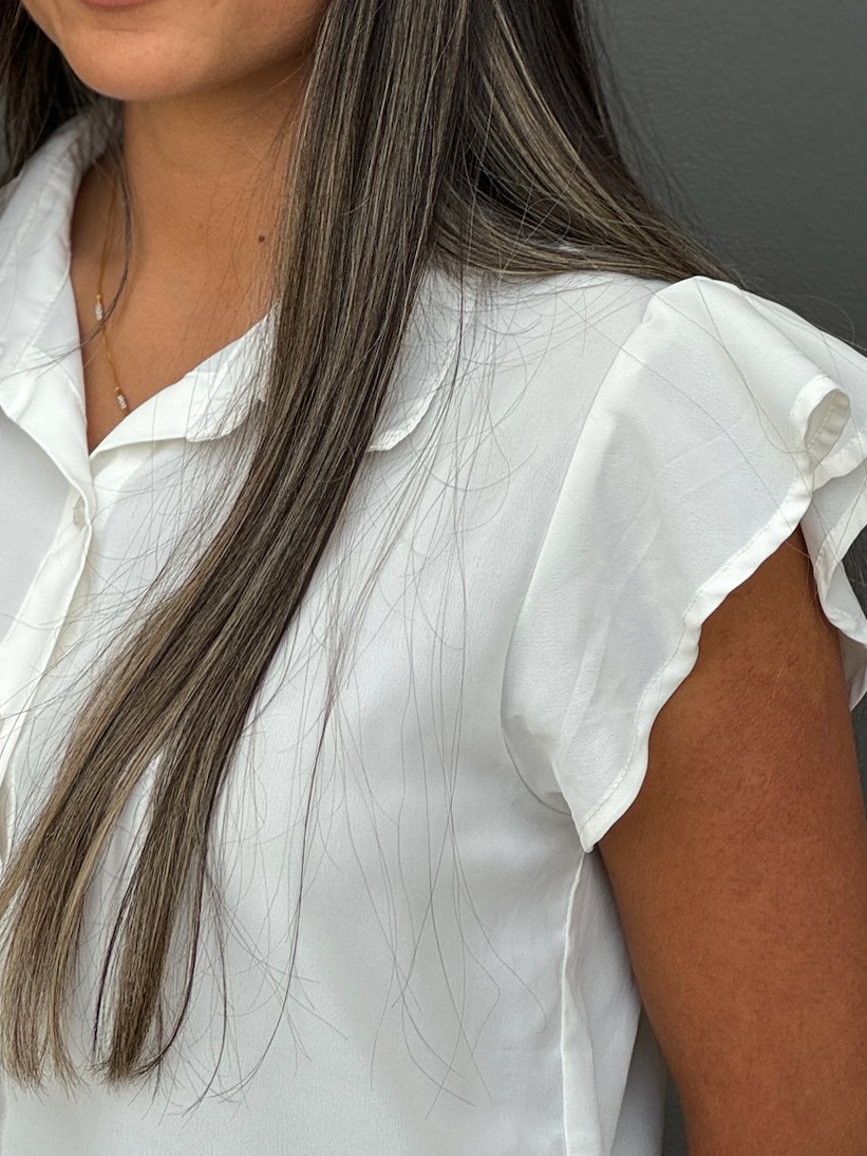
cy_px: 280
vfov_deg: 13.7
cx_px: 172
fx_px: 4810
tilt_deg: -5.1
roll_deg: +0.2
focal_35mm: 144
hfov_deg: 10.3
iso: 50
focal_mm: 9
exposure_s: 1/120
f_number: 2.8
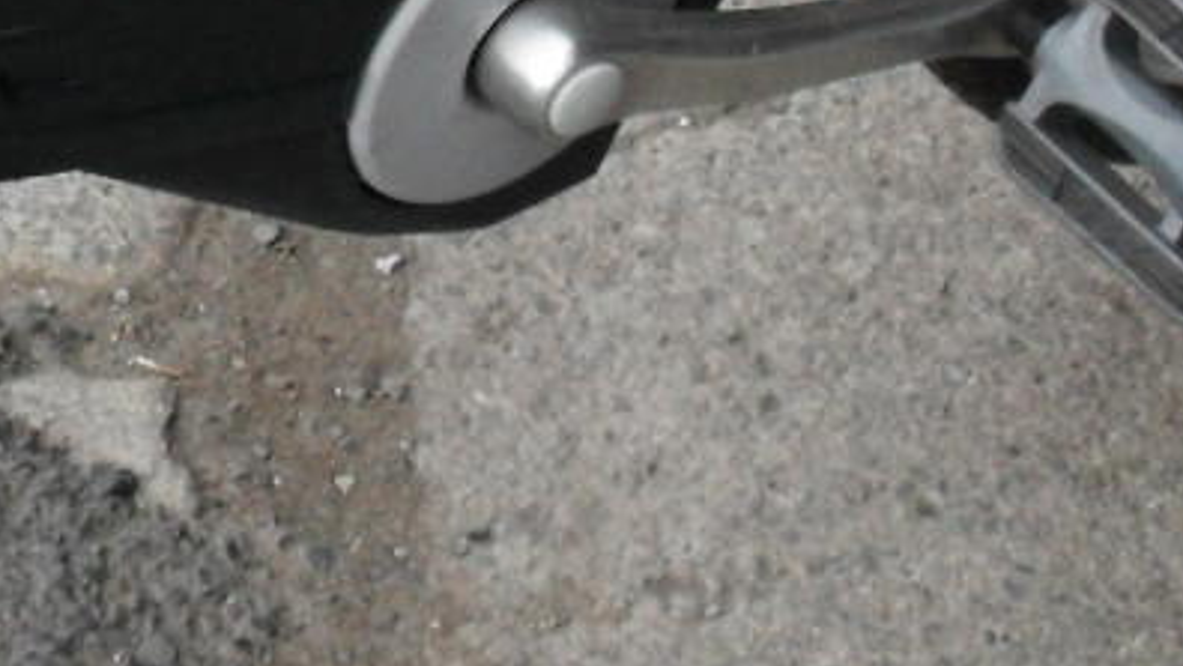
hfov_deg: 10.7
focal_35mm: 197
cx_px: -251
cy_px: -735
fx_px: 6181
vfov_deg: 6.0
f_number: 2.8
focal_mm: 6.2
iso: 100
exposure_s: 1/250
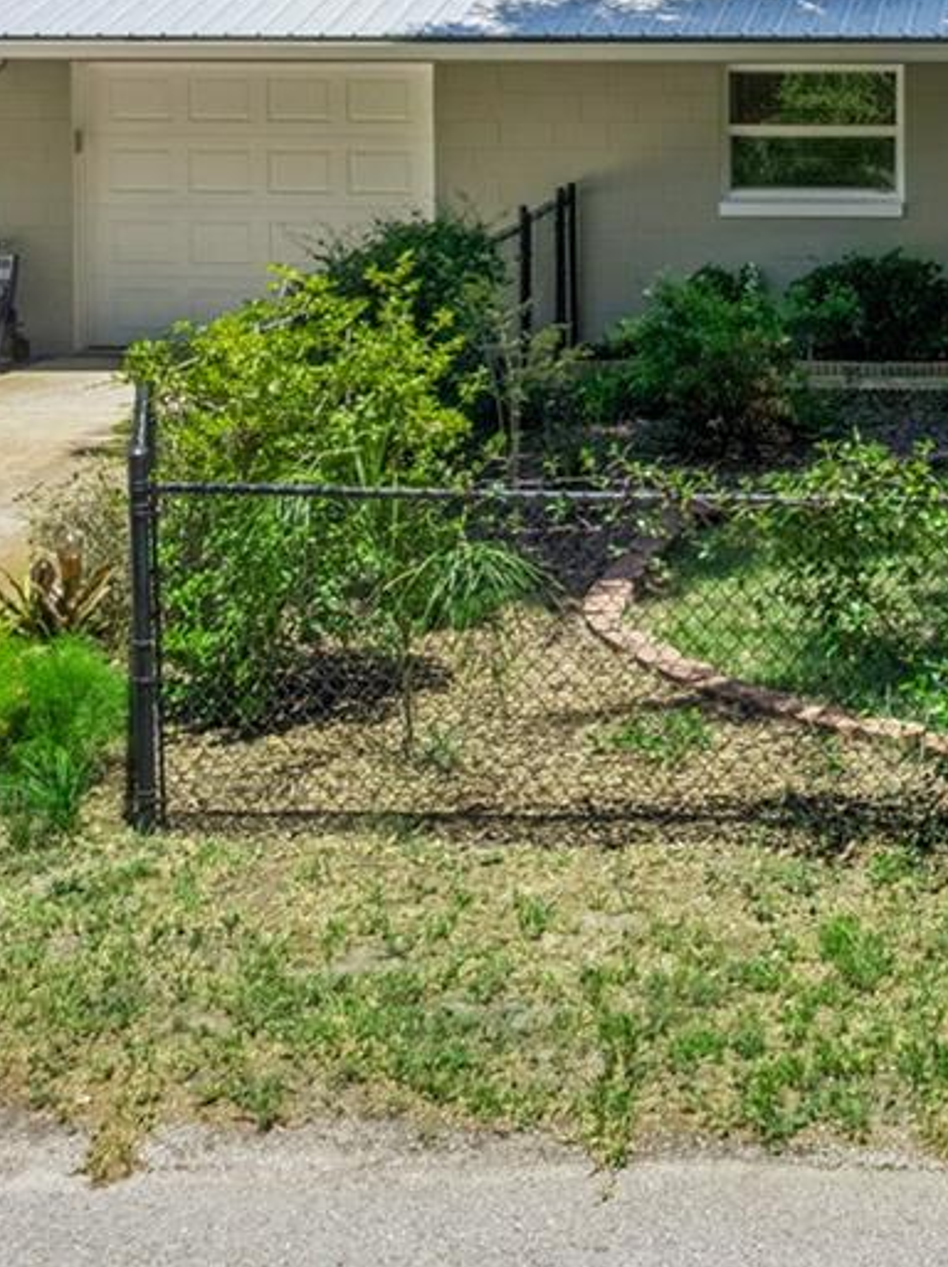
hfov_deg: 21.4
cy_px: -4
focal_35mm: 66
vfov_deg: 27.7
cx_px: 978
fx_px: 2413
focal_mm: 8.4
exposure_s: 1/3000
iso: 100
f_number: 2.8
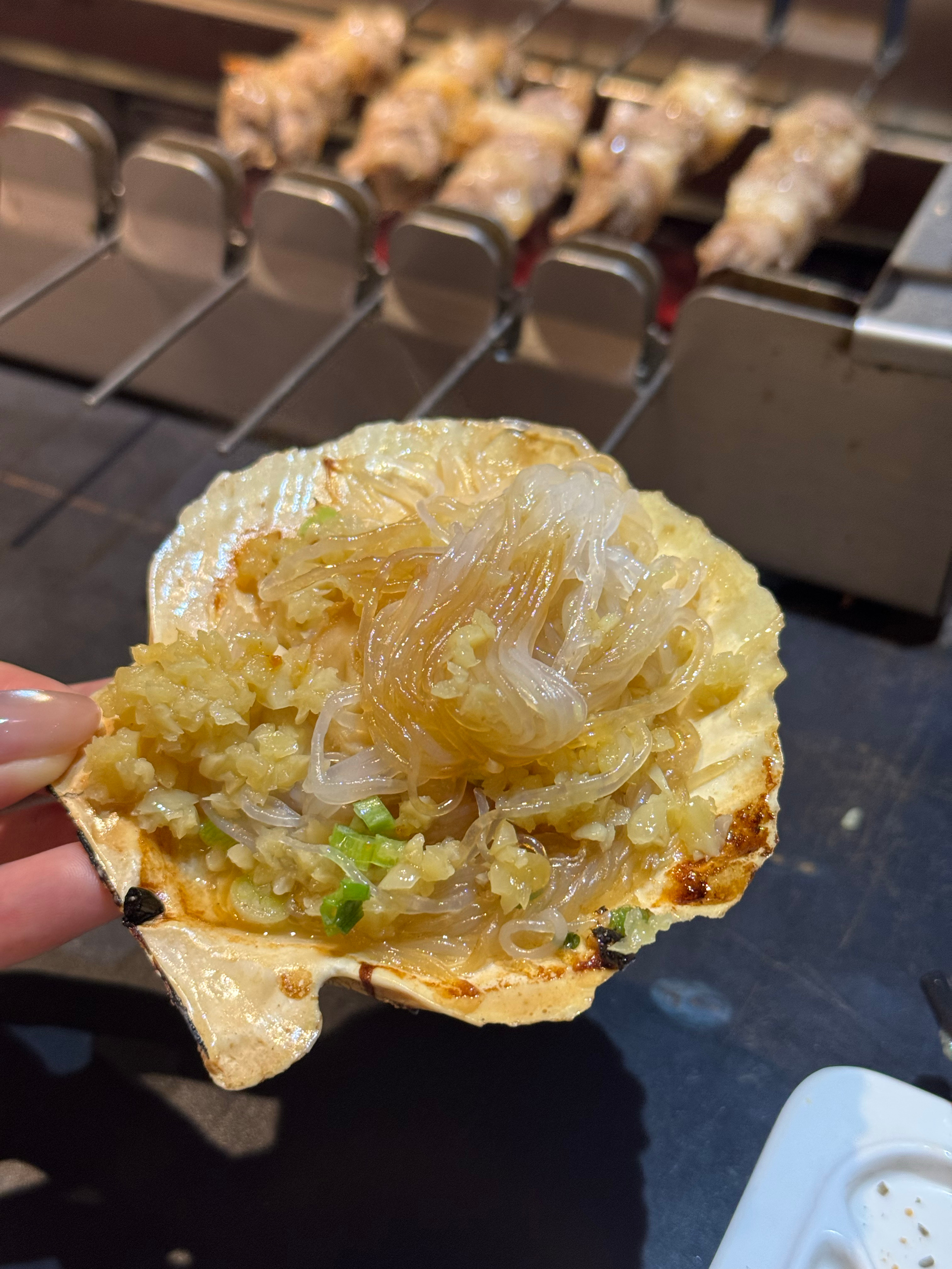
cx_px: 476
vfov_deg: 39.7
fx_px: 1760
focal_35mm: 48
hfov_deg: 30.3
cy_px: 634
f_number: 1.78
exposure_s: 1/50
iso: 200
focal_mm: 6.76
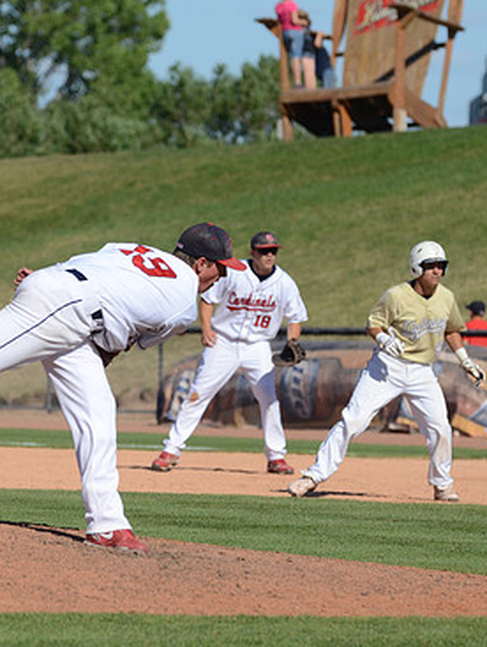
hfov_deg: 3.6
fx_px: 7659
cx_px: 143
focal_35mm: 409
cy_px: 324
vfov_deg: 4.8
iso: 800
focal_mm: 180
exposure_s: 1/8000
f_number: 5
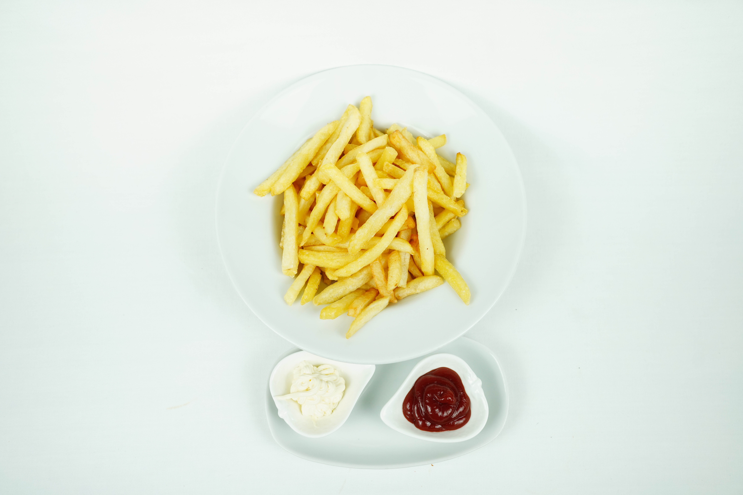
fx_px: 722
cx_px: 372
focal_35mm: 35
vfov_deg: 37.9
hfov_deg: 54.4
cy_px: 248
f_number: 4
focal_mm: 35
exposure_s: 1/400
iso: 1250
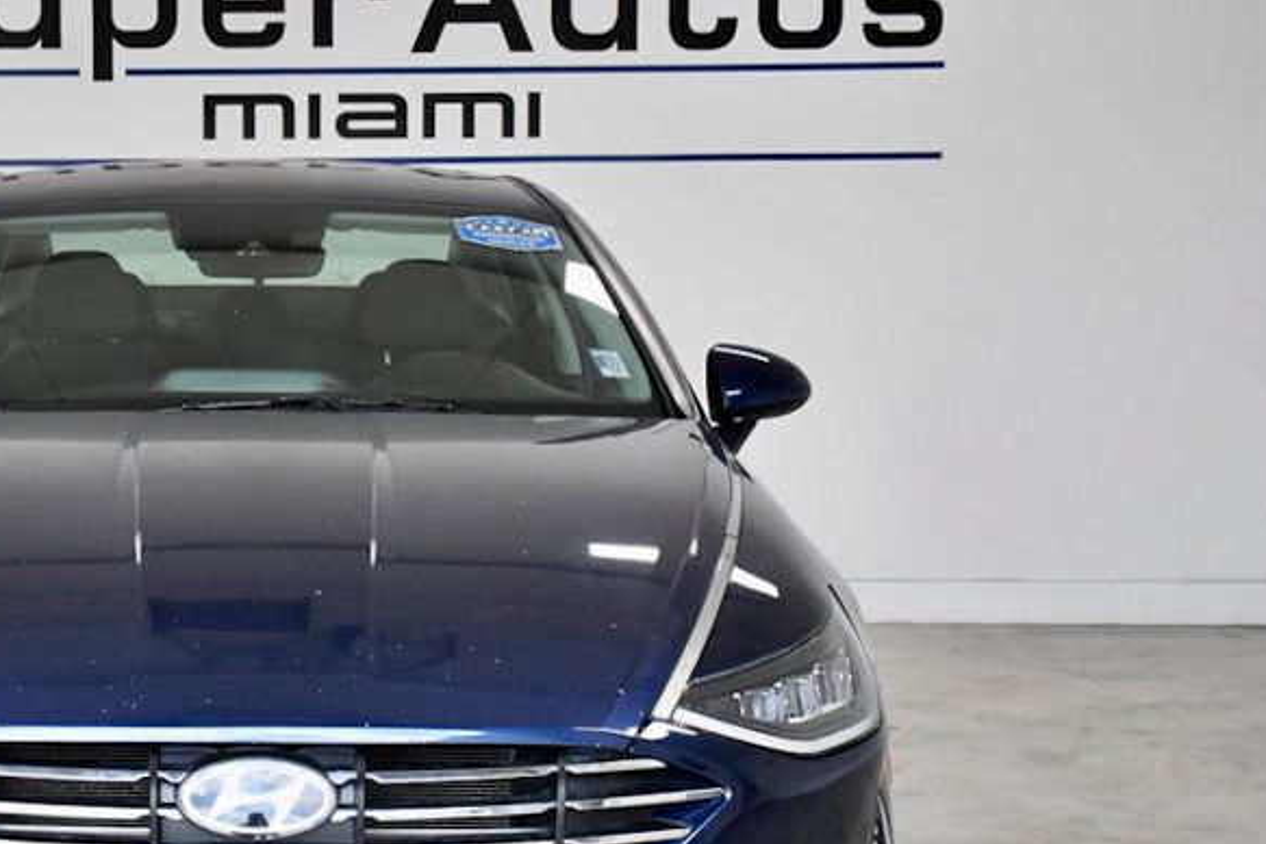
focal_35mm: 79
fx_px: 2779
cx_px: 252
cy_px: 513
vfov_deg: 17.3
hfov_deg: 25.2
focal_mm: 30
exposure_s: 1/1600
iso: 2500
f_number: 4
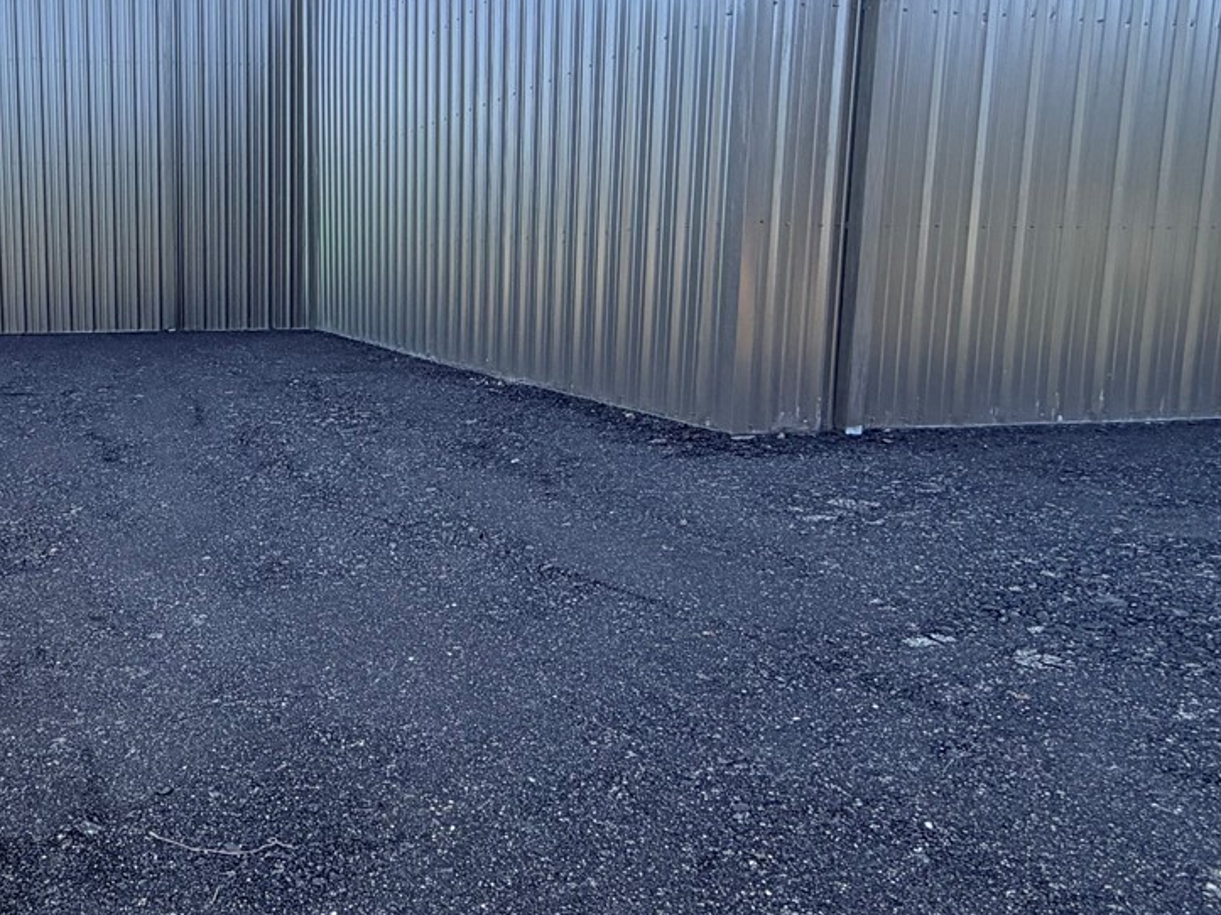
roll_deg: +0.2
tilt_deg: -7.8
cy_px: 409
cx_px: 238
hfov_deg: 54.2
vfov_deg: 45.4
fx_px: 1093
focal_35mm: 31
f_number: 2.2
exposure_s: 1/224
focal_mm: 2.22
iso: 50
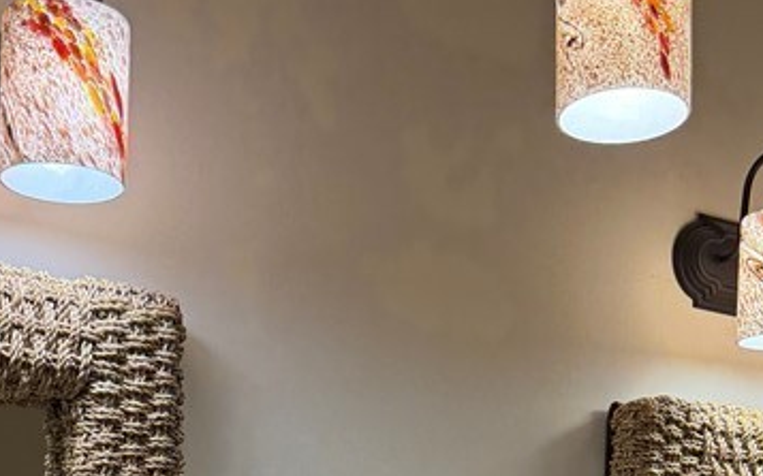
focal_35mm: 73
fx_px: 1518
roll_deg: -0.3
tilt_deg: -1.5
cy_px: 803
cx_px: 312
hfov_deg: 28.2
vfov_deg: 15.7
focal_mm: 6.76
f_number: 1.78
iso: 200
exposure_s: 1/174
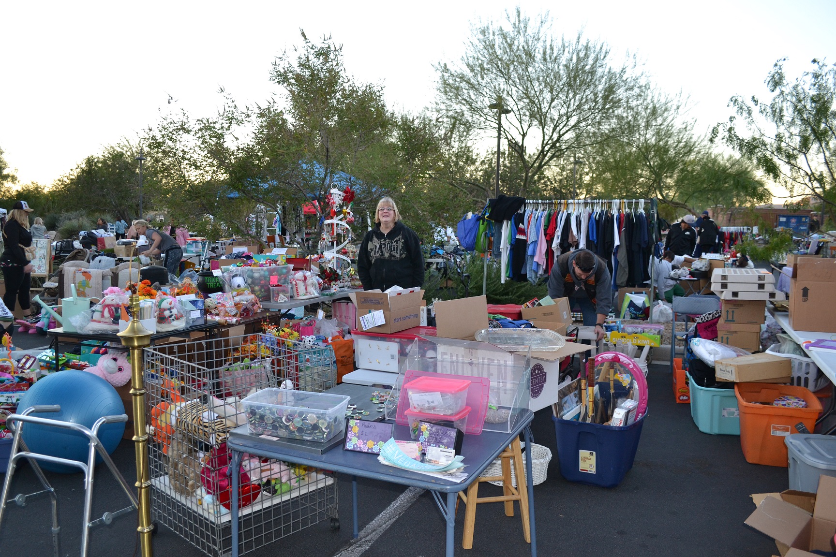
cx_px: 418
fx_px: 627
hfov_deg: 67.4
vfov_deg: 47.9
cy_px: 278
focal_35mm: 27
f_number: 4
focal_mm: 18
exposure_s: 1/60
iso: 400
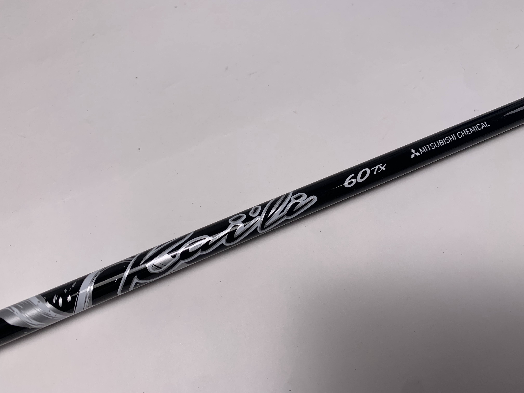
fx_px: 394
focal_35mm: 26
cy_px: 196
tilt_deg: -66.8
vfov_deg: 53.1
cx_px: 262
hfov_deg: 67.3
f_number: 1.8
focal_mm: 4.25
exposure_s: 1/437
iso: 25
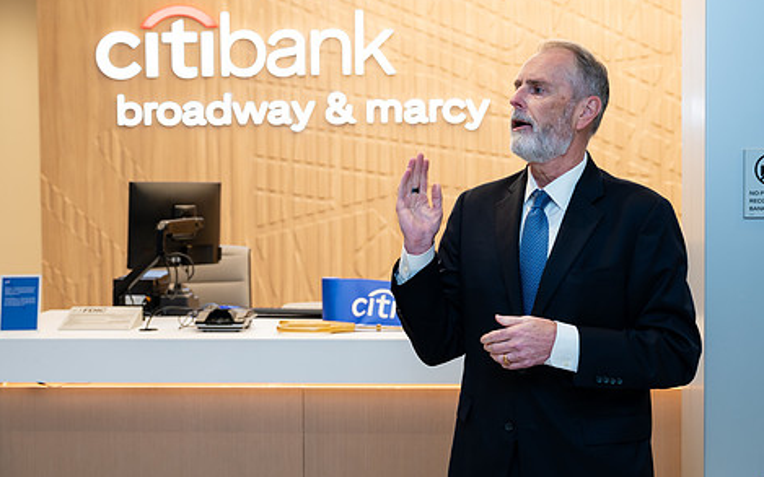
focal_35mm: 66
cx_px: 412
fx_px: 1374
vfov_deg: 19.7
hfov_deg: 31.1
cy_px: 245
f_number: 4
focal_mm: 51
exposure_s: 1/160
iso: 400
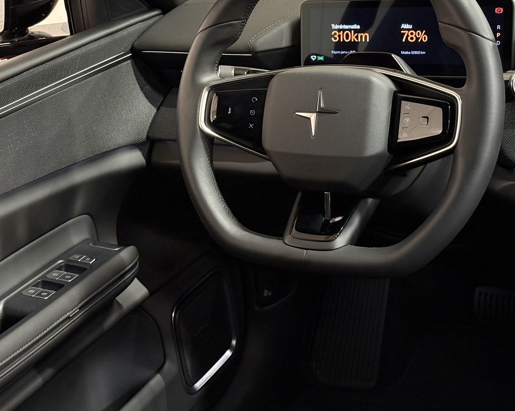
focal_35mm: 69
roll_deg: +7.9
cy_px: 143
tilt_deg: -18.0
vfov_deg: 22.1
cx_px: 236
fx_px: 1051
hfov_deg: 27.5
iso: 500
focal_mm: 6.76
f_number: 1.78
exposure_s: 1/33
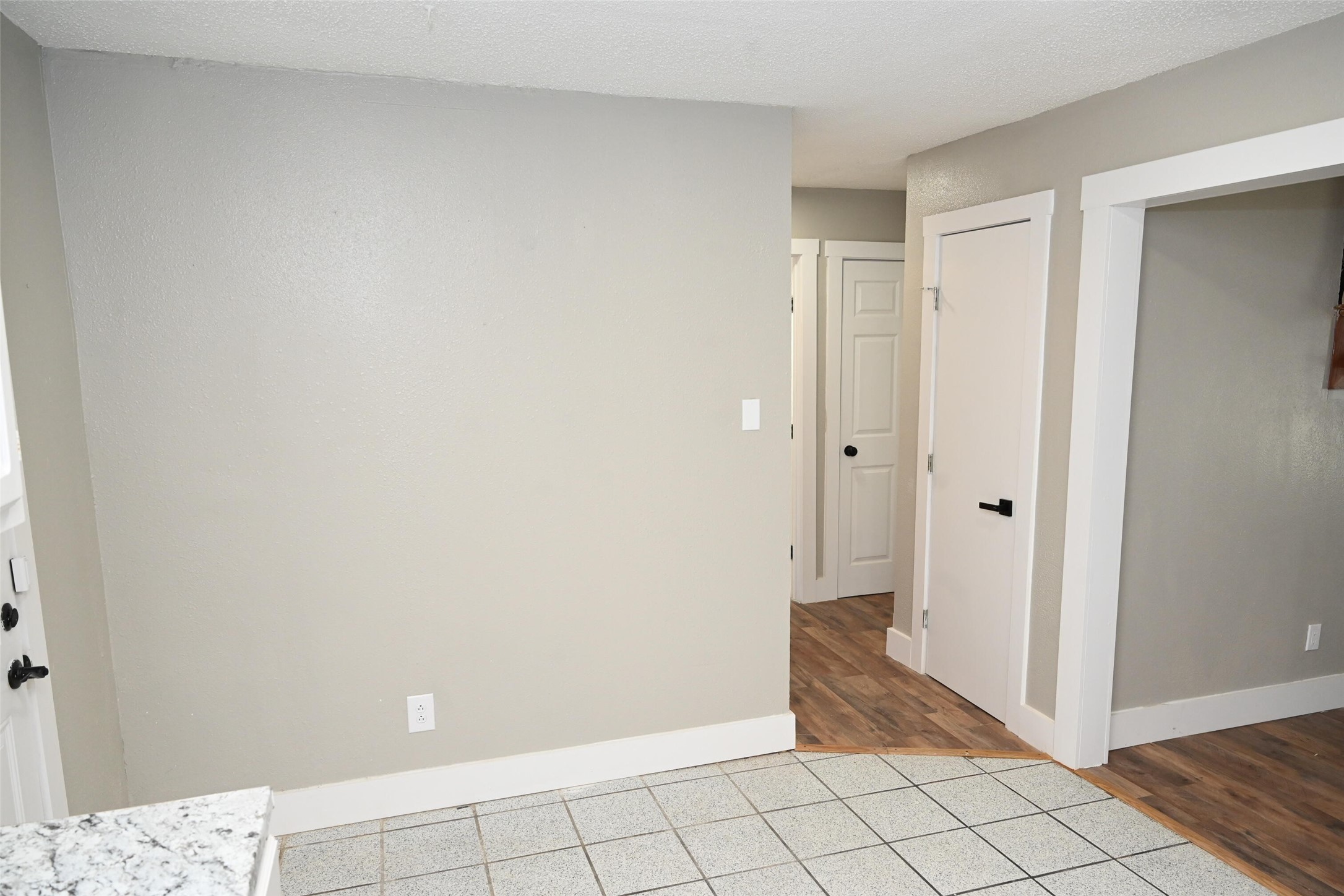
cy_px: 448
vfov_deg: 53.1
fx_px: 896
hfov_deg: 73.7
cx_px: 672
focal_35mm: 24
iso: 2000
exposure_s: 1/125
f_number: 5.6
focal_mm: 24
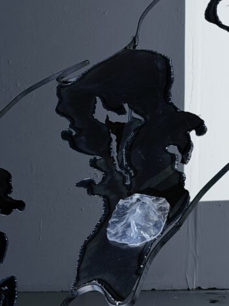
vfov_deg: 18.4
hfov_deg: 13.7
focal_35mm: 106
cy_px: 66
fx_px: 935
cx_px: 241
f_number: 1.78
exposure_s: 1/60
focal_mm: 6.76
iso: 100
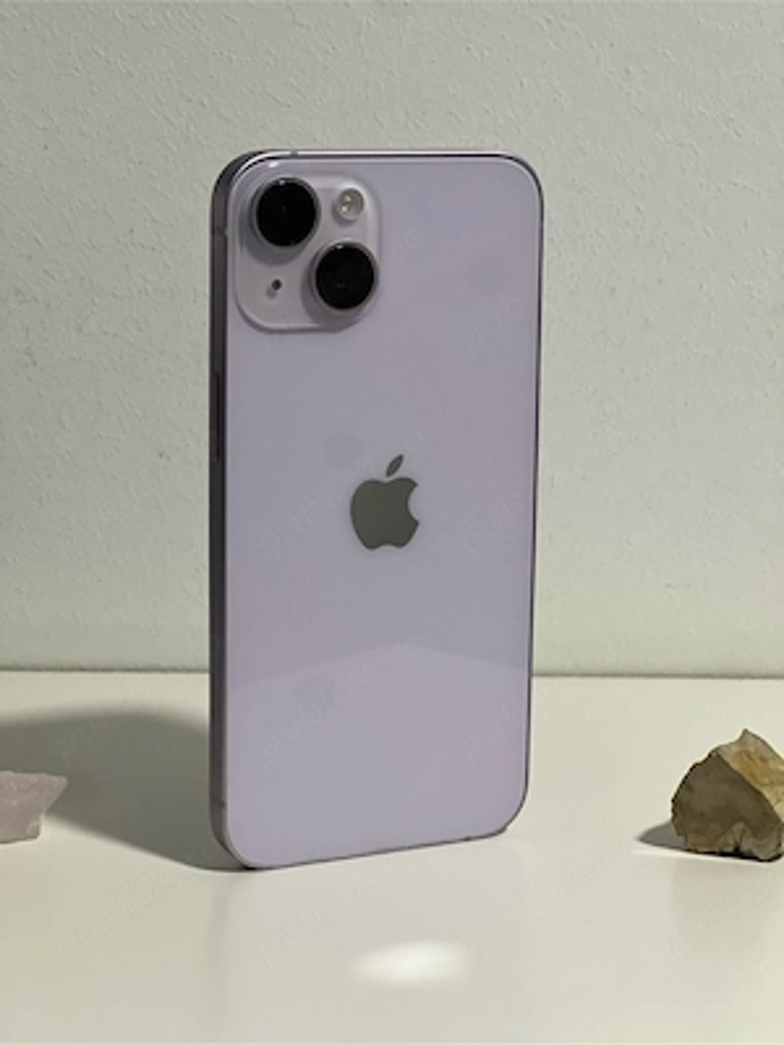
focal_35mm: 77
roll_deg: -0.6
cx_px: 392
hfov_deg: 19.1
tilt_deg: -8.1
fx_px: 2325
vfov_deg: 25.3
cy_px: 522
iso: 200
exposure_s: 1/33
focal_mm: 9
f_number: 2.8
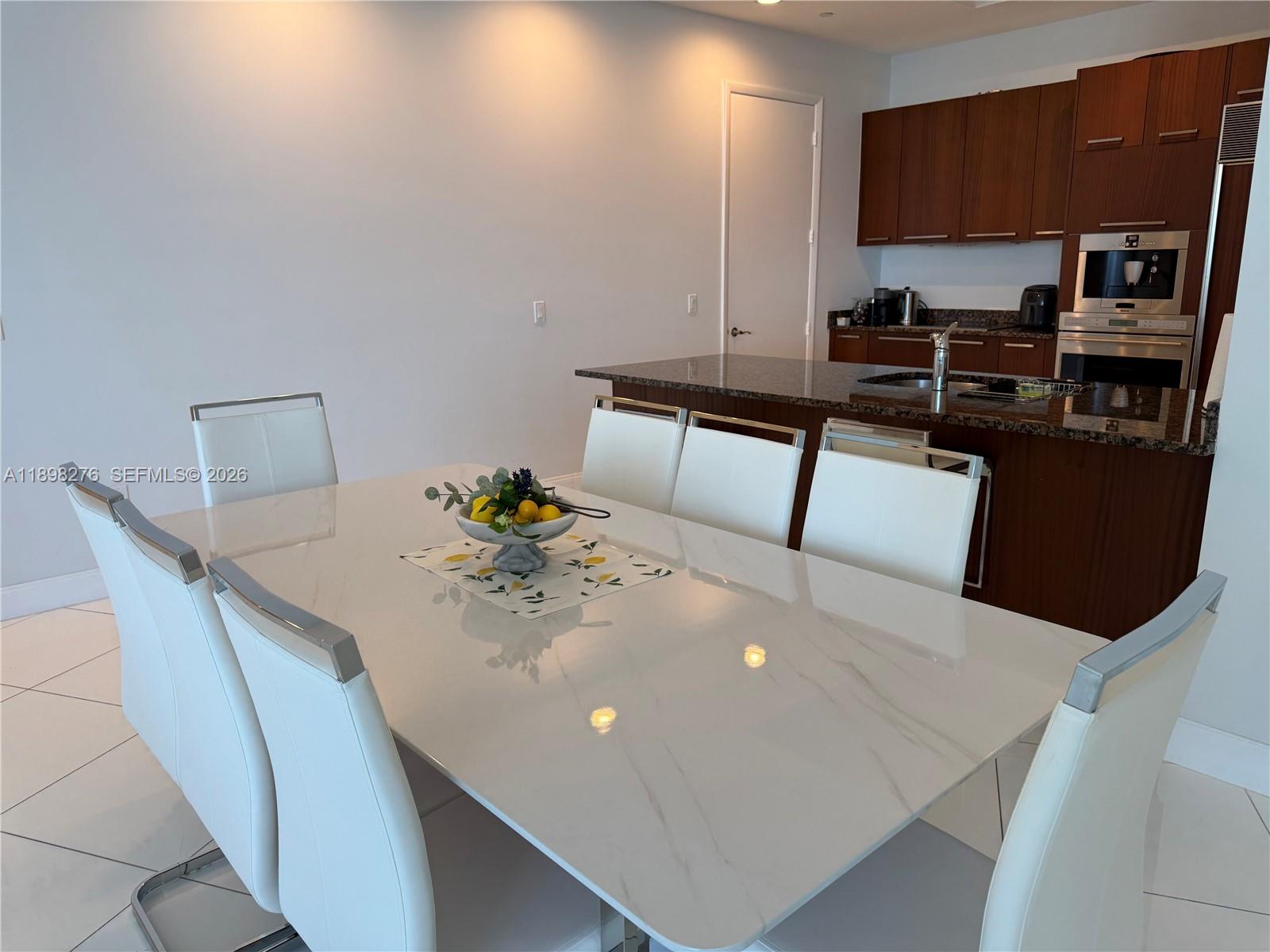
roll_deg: +0.8
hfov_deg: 71.6
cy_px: 476
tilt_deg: -13.1
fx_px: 881
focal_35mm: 24
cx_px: 635
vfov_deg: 56.8
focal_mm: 6.76
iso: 100
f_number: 1.78
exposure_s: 1/120
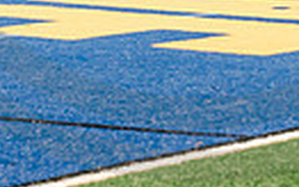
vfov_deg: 4.1
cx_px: 199
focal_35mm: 315
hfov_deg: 6.7
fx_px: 2568
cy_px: -222
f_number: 4
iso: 2500
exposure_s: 1/160
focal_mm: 70
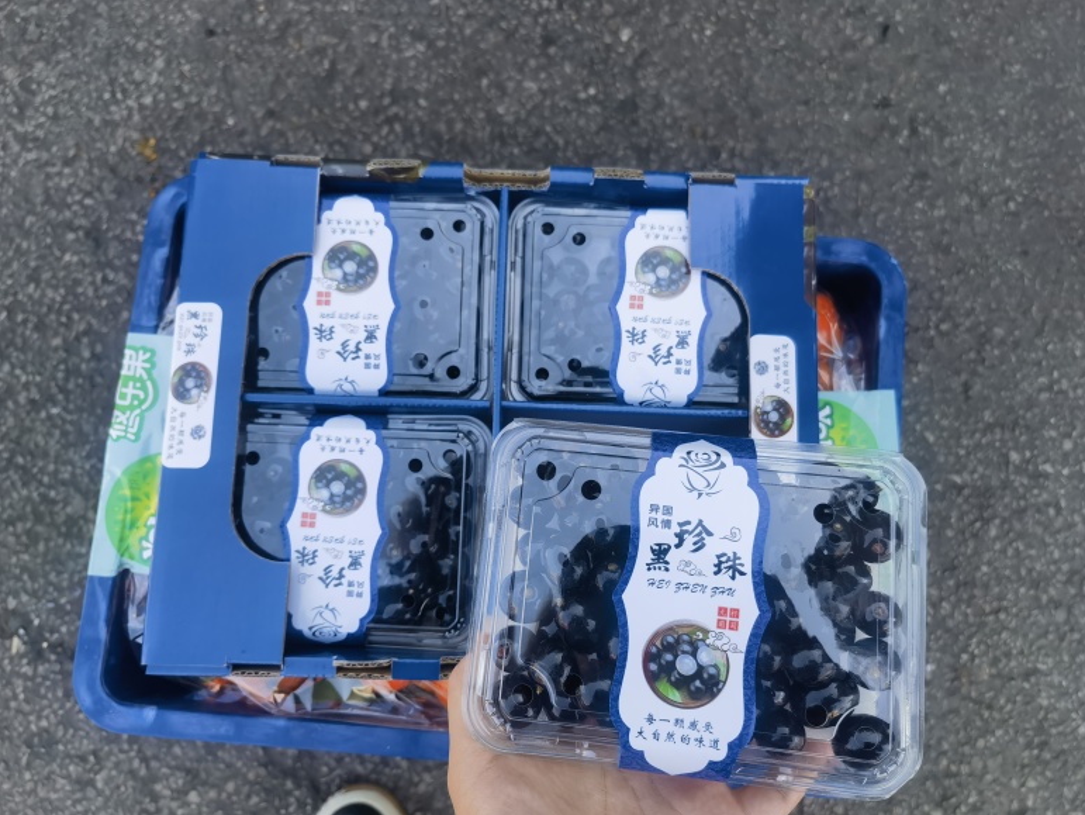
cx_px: 550
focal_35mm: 28
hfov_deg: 63.4
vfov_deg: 49.8
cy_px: 398
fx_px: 878
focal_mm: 6.67
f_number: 1.9
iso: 100
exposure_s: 1/901
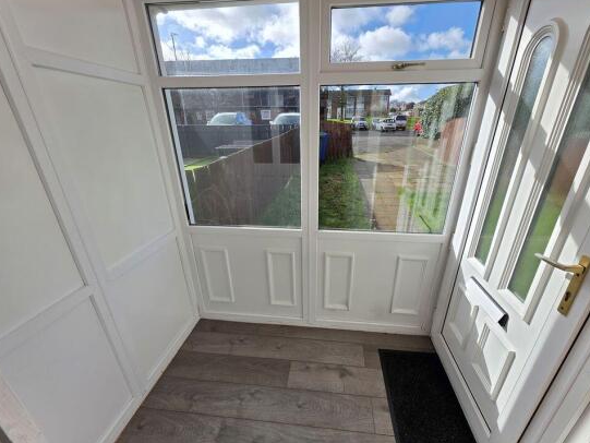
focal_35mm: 14
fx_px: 239
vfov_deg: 85.7
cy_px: 229
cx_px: 310
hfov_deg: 102.0
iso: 40
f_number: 1.9
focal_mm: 2.2
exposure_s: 1/1343
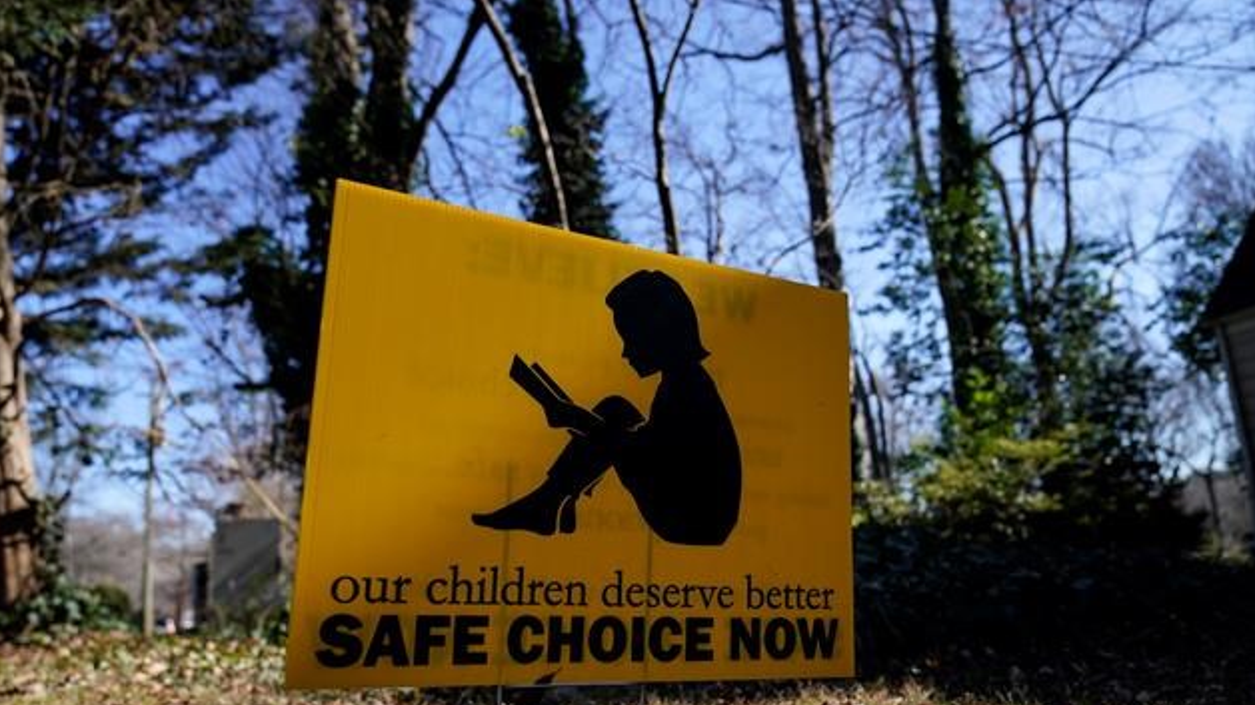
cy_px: 398
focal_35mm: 26
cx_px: 631
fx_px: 865
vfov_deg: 44.3
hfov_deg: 71.9
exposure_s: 1/6400
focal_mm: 24
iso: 640
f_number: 2.8
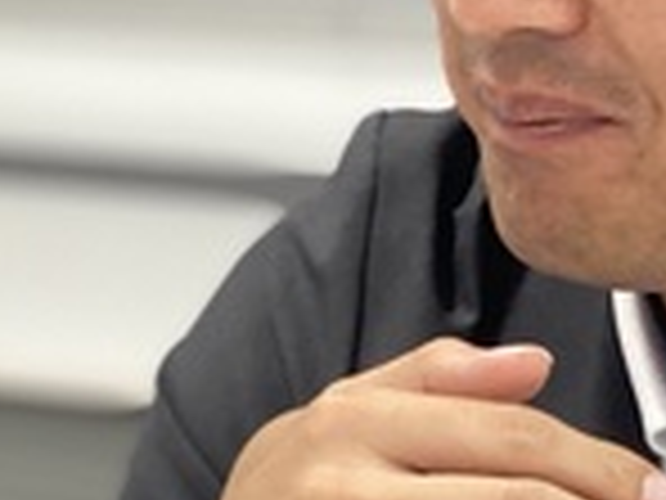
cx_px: 418
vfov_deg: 5.7
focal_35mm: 263
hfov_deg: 7.5
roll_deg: -1.3
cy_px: 273
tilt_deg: -8.0
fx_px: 5060
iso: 160
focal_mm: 6
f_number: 2
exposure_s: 1/100
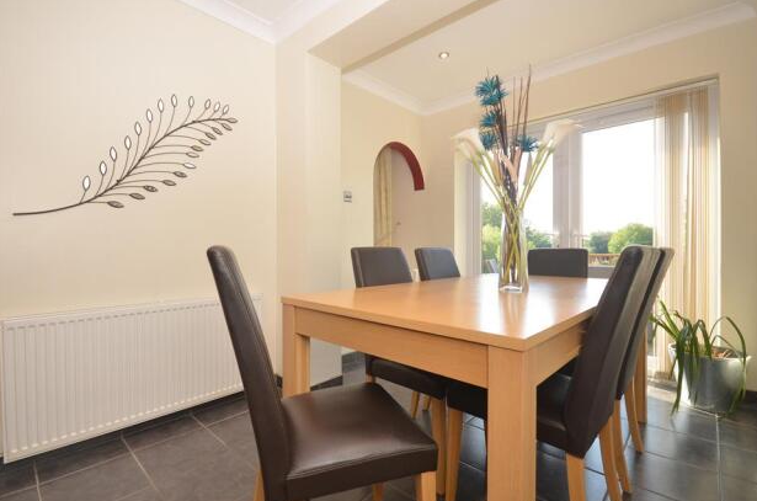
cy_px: 245
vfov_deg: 73.5
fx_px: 336
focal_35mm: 16
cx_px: 362
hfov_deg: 96.8
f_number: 7.1
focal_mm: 10
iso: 250
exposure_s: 1/80
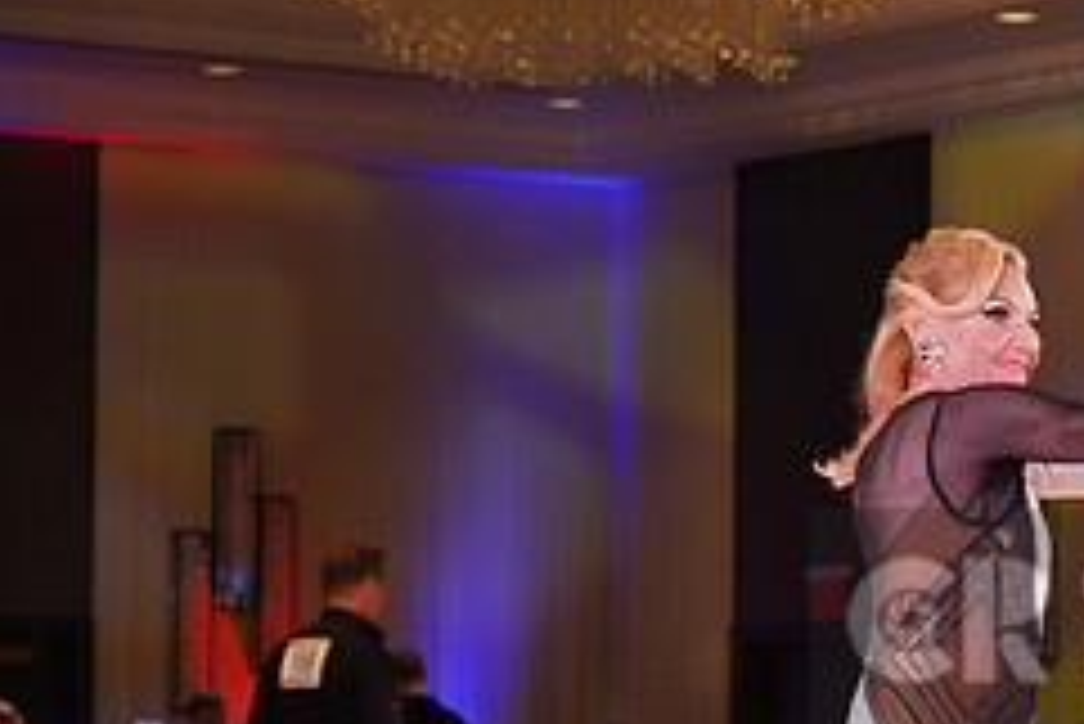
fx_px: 5724
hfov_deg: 10.6
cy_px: 627
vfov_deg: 7.2
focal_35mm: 190
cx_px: 1300
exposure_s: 1/160
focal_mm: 79
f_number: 5
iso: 1600
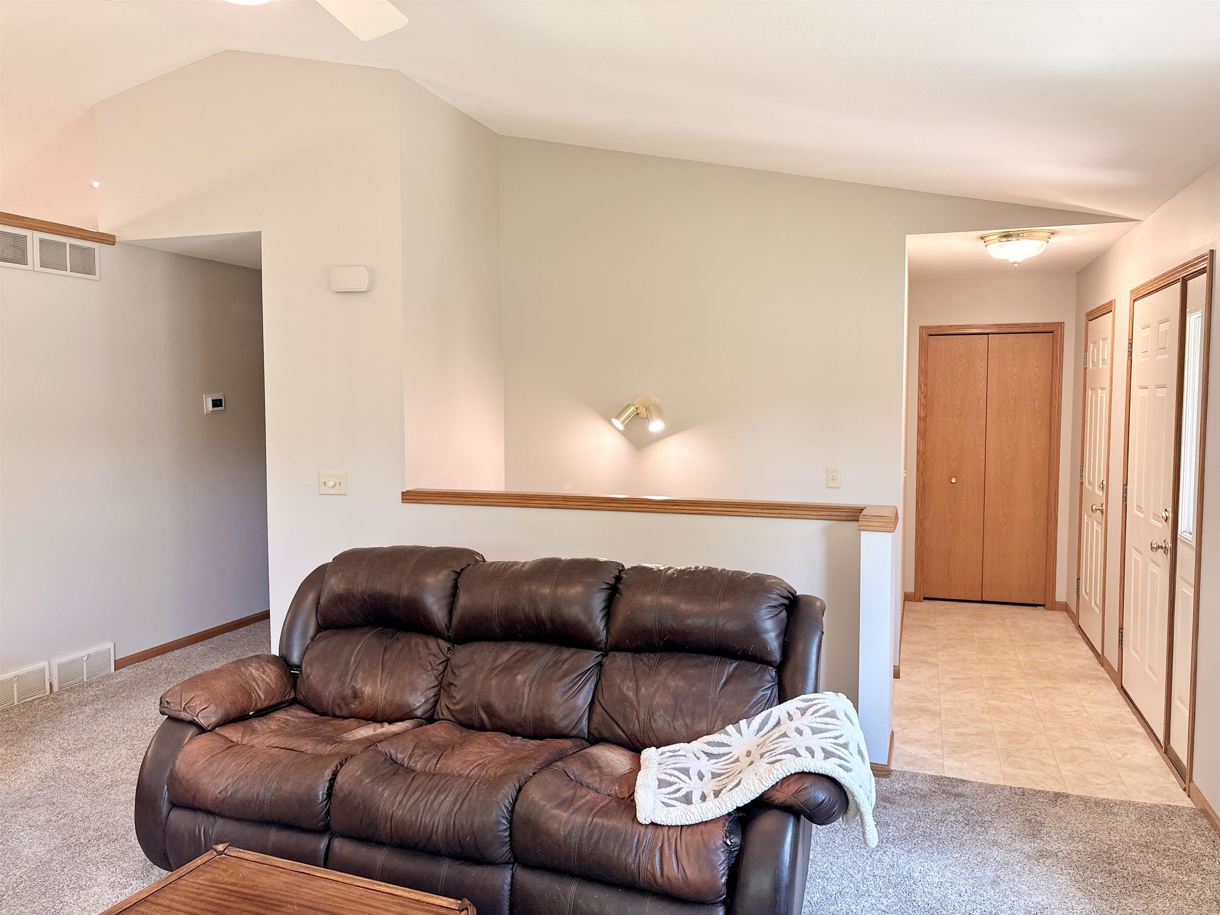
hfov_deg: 67.3
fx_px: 916
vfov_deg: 53.1
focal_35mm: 26
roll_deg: +1.3
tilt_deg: -2.6
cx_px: 610
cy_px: 458
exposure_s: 1/60
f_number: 1.6
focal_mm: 5.96
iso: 80
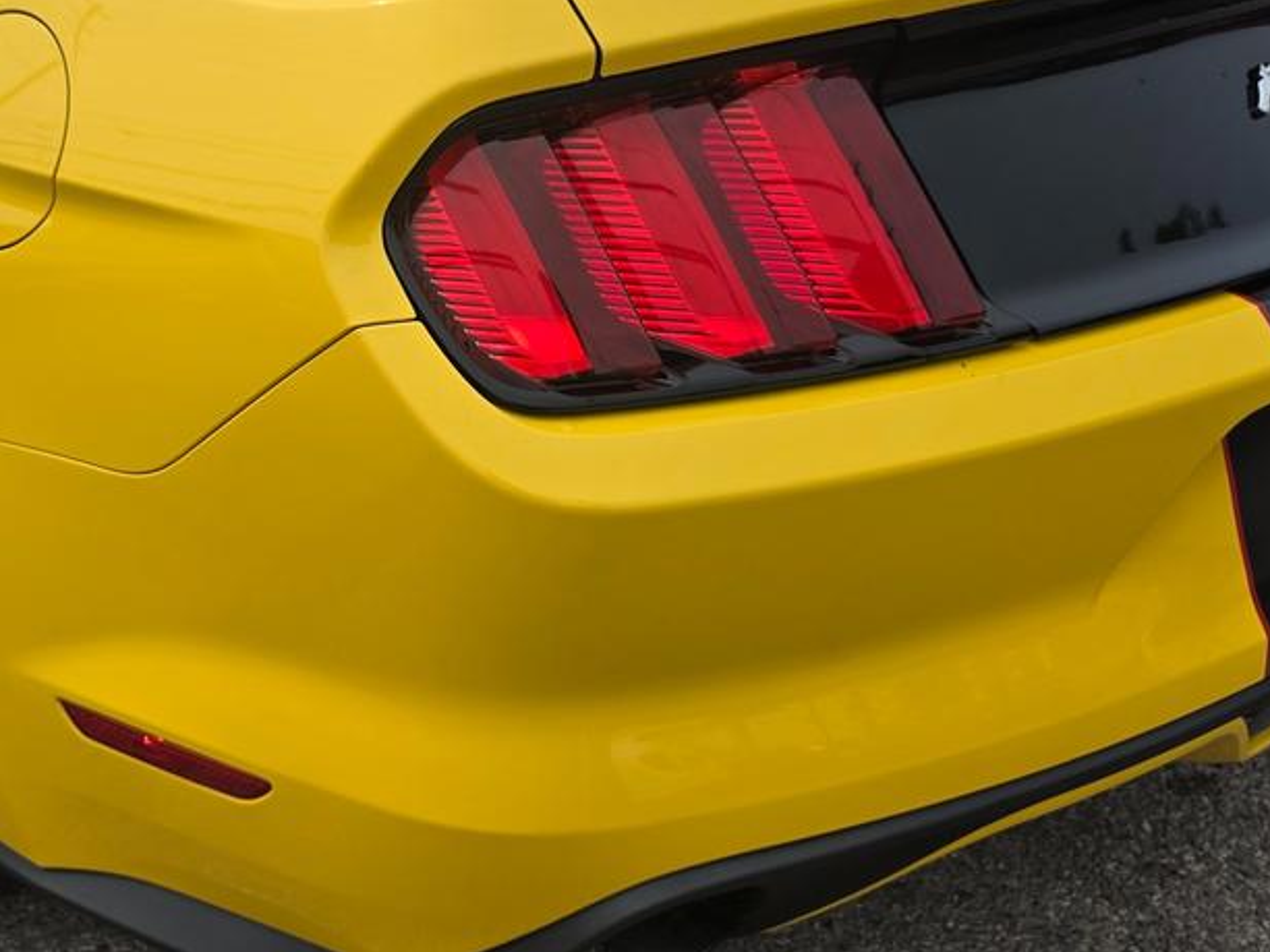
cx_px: 396
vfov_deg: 30.0
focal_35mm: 48
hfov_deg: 39.1
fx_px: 1761
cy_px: 294
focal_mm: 6.3
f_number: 1.7
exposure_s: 1/2805
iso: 40
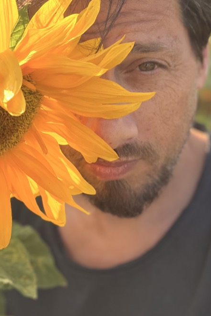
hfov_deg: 27.0
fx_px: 439
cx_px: 96
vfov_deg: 39.5
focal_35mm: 50
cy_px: 132
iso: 25
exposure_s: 1/203
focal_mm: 2.71
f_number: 1.9
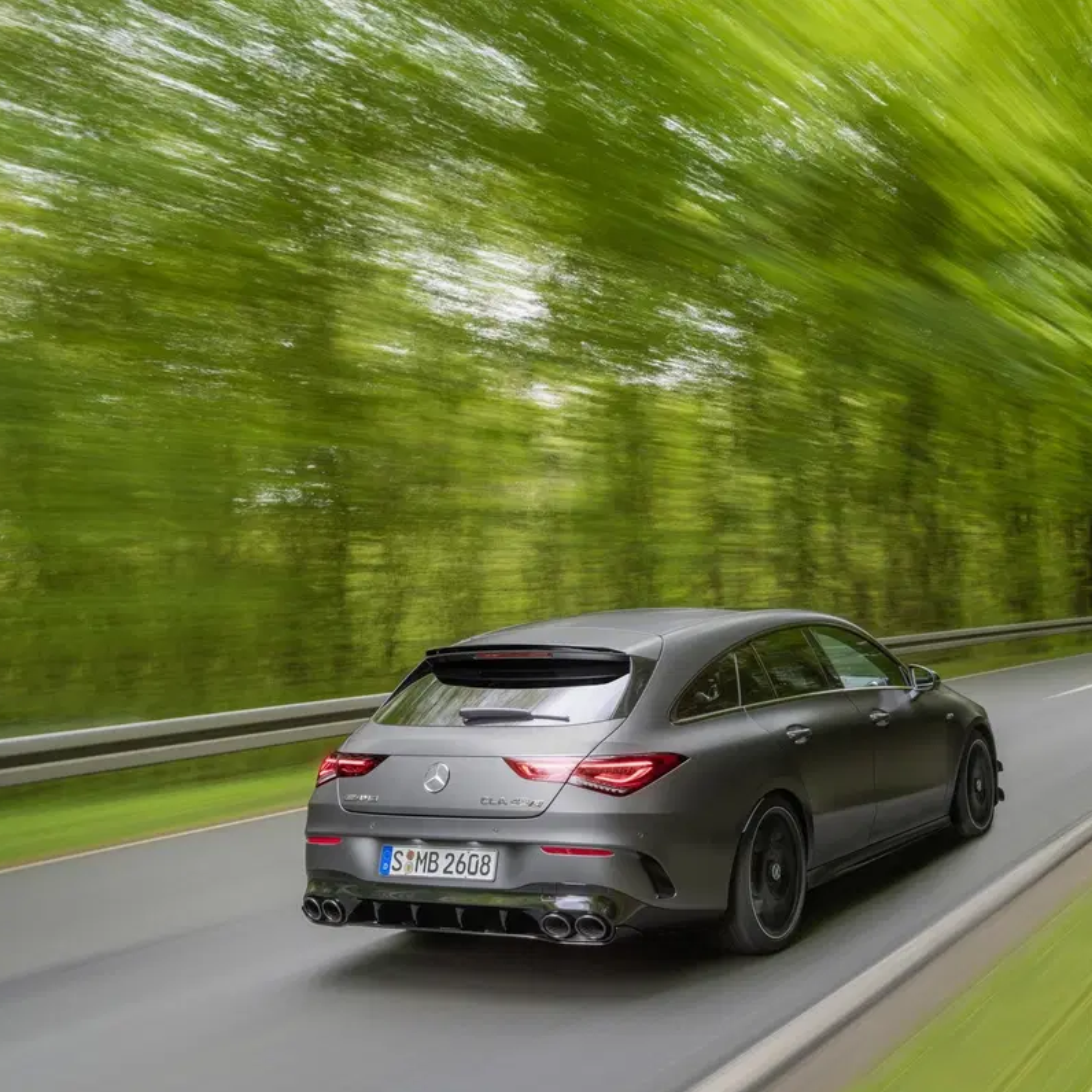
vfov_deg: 40.9
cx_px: 812
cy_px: 547
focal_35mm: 41
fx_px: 1463
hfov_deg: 39.9
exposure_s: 6
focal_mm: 32
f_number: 18
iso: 100
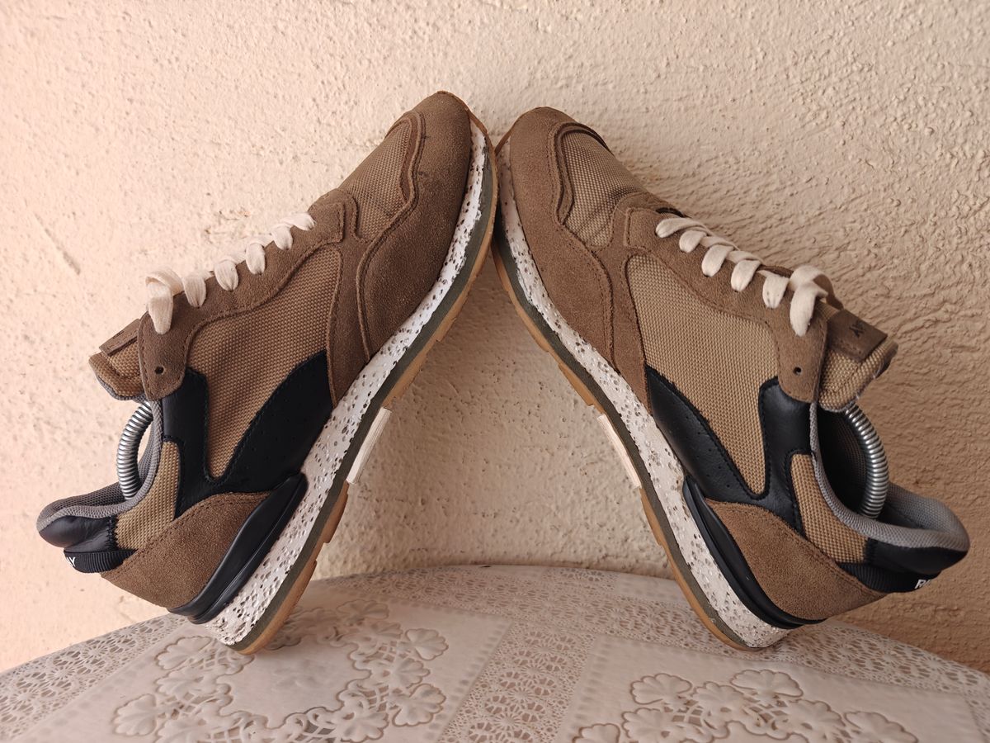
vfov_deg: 58.9
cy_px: 372
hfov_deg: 73.9
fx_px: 658
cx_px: 495
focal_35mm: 23
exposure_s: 1/237
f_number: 1.6
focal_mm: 6.06
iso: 50
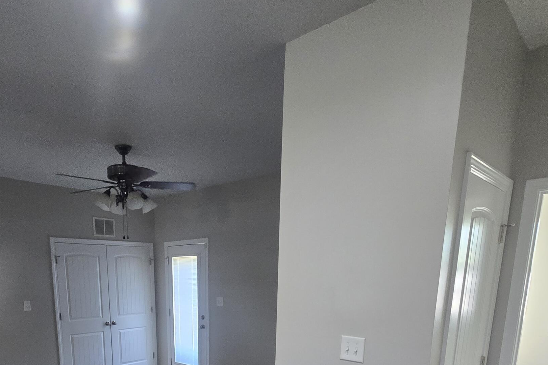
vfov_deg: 44.2
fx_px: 381
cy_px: 361
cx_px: 192
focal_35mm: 25
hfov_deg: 69.9
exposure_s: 1/60
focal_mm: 2.2
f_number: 2.2
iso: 320
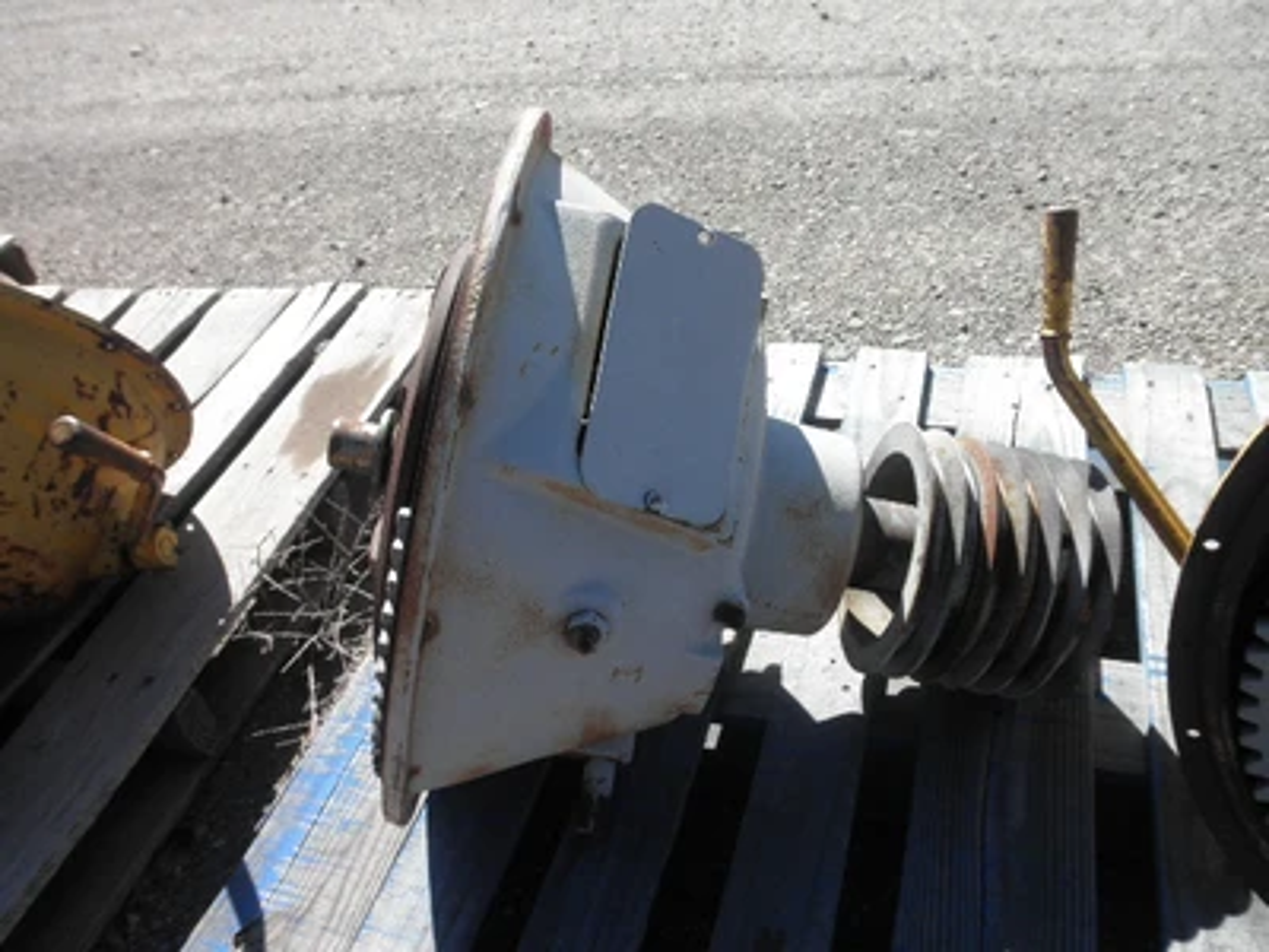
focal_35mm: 28
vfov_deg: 49.7
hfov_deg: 63.4
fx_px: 1026
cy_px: 476
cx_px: 634
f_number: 8.5
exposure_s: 1/80
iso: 64
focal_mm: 5
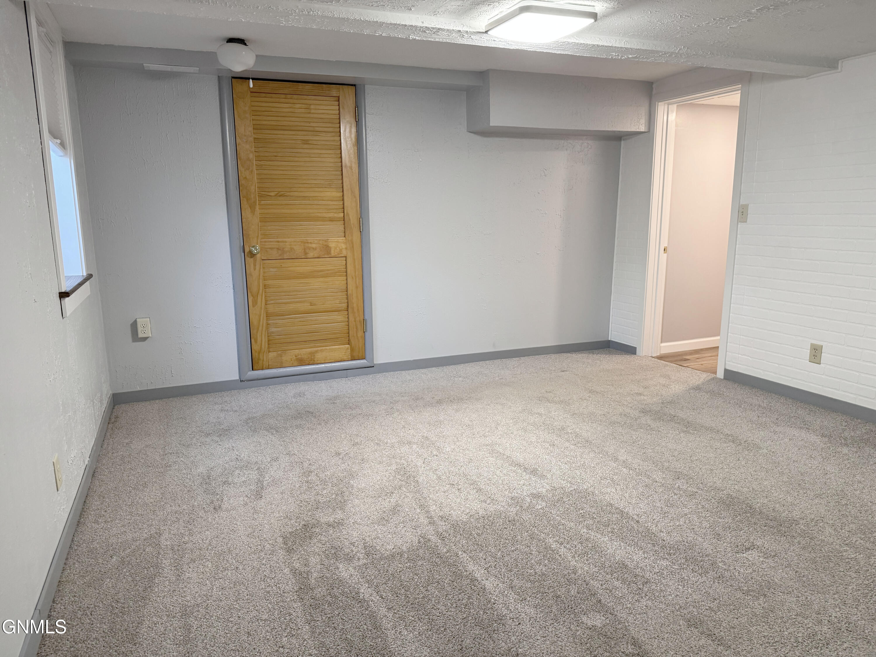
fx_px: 607
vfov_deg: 56.8
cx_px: 438
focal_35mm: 24
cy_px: 328
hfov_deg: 71.6
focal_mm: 6.76
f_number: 1.78
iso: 320
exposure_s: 1/60
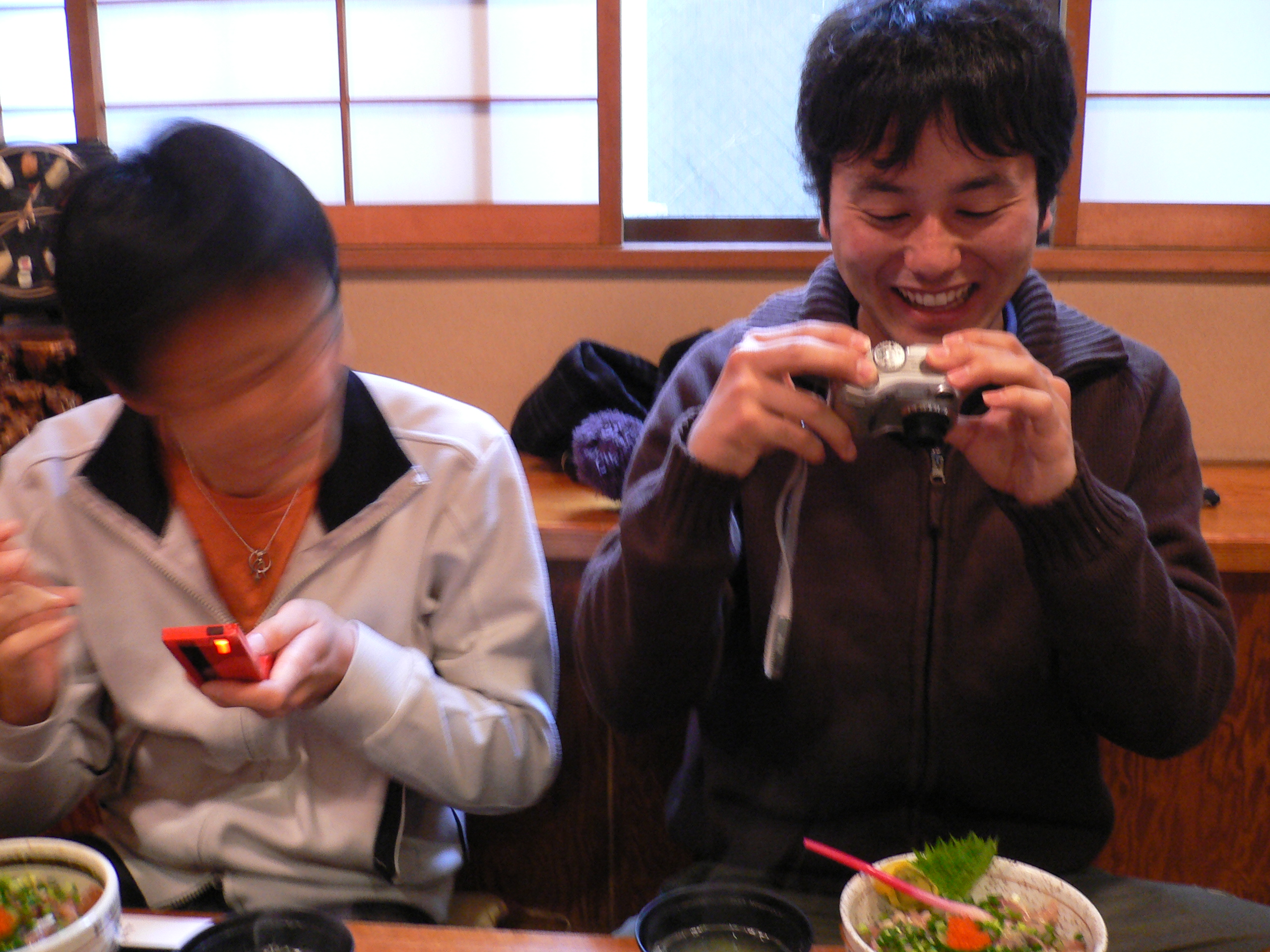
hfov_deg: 52.6
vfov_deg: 40.7
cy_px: 476
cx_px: 635
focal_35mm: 35
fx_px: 1284
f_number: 2.8
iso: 200
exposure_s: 1/8
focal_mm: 5.8
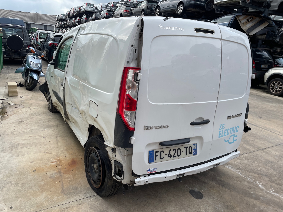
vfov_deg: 53.1
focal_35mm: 26
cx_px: 142
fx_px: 213
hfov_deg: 67.3
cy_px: 106
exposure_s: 1/569
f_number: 1.6
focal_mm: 4.2
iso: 32
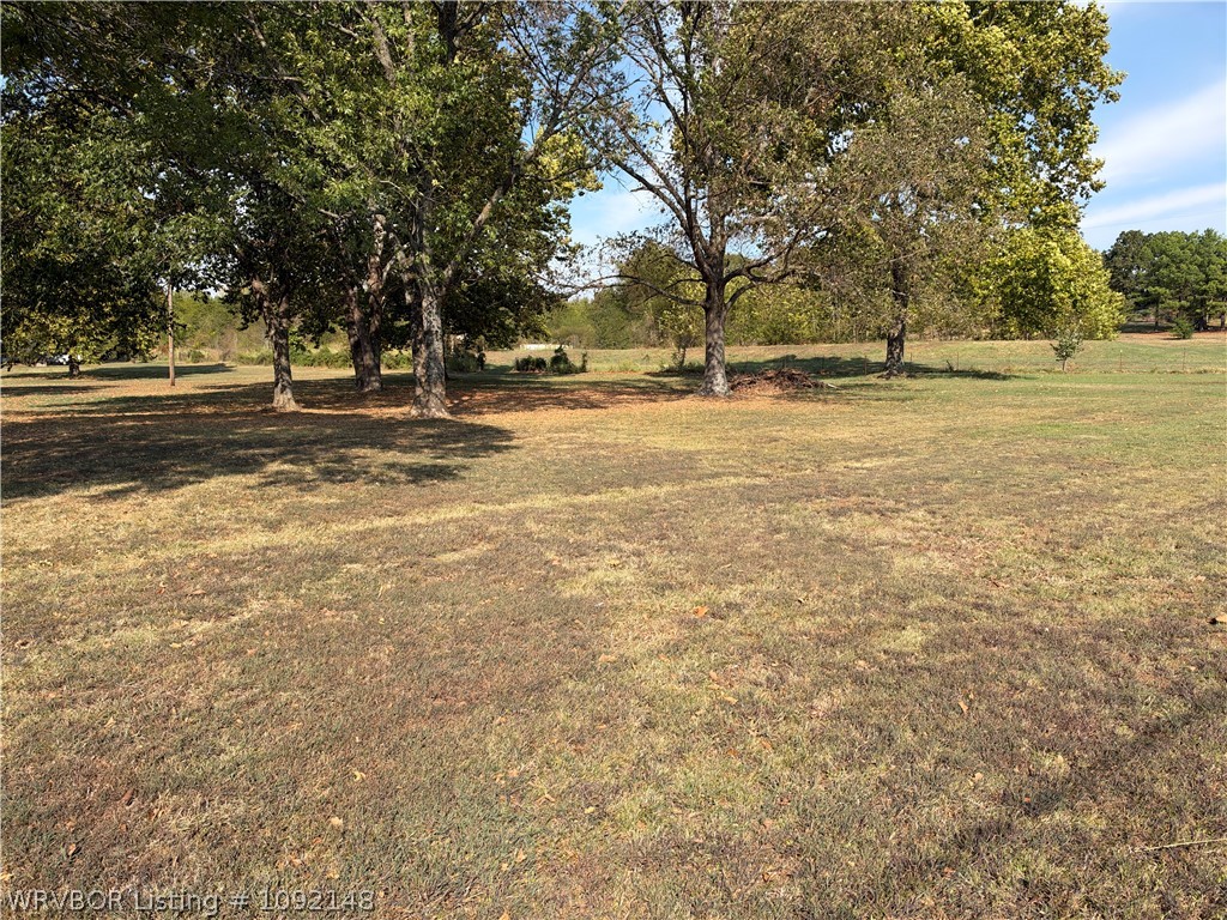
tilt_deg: -4.5
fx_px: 851
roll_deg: +0.0
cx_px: 614
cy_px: 460
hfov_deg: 71.6
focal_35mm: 24
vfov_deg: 56.8
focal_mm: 6.93
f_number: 1.8
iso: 64
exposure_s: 1/2667
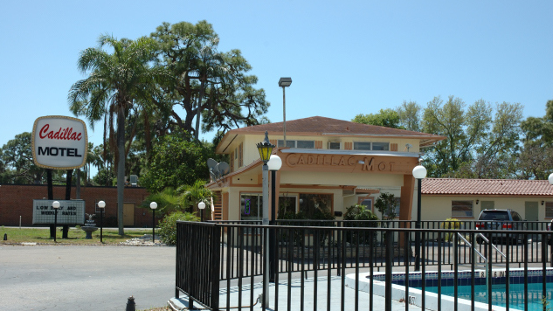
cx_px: 275
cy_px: 183
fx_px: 792
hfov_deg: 38.5
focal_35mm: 54
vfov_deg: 22.2
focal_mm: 34
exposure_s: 1/320
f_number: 10
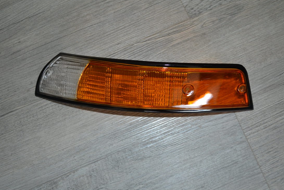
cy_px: 97
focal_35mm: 38
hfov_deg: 50.7
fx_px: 300
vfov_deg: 35.1
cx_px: 142
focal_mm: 24
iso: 500
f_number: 4
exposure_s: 1/60
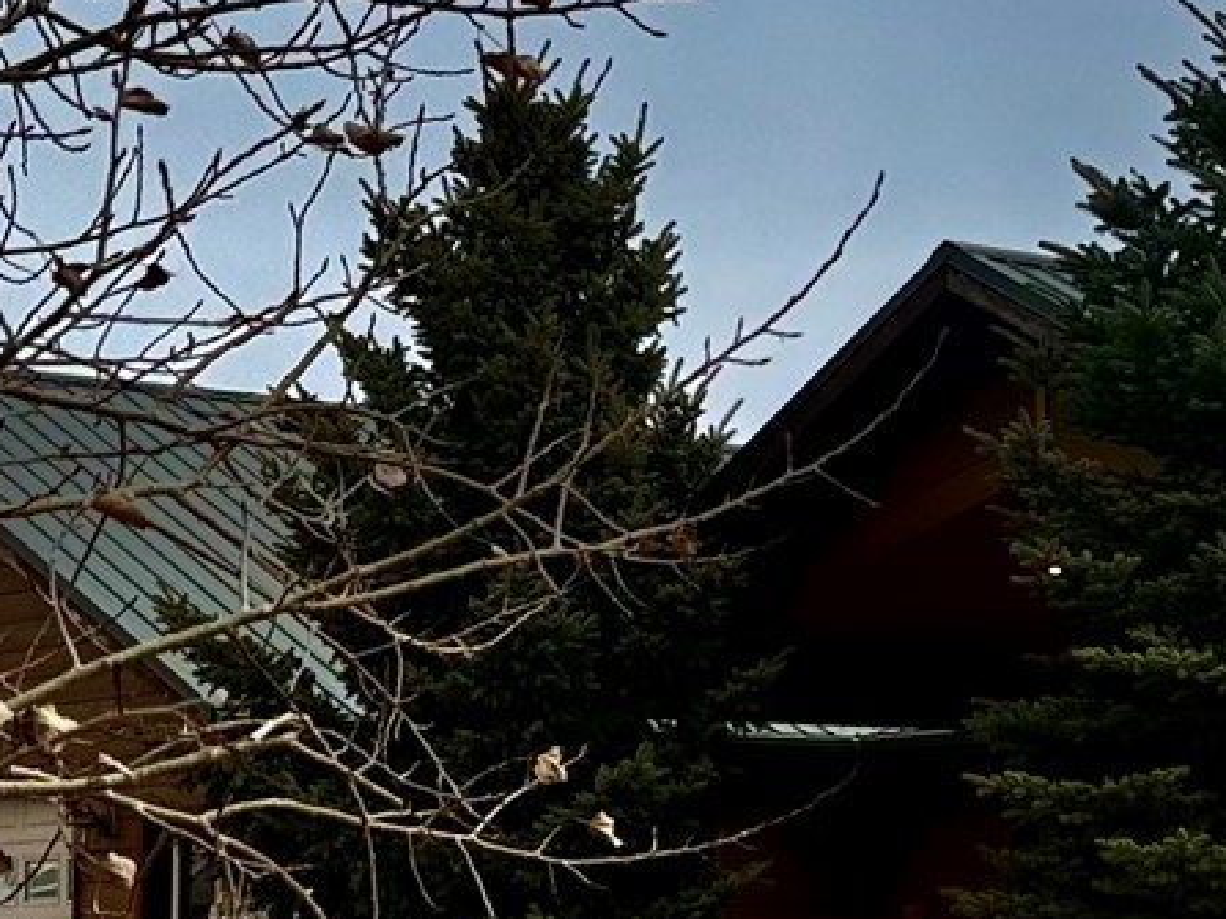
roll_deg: +0.5
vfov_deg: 13.4
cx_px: 1336
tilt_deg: +5.9
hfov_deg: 17.3
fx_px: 3895
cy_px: 609
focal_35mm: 110
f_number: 1.78
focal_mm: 6.76
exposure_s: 1/4167
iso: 80
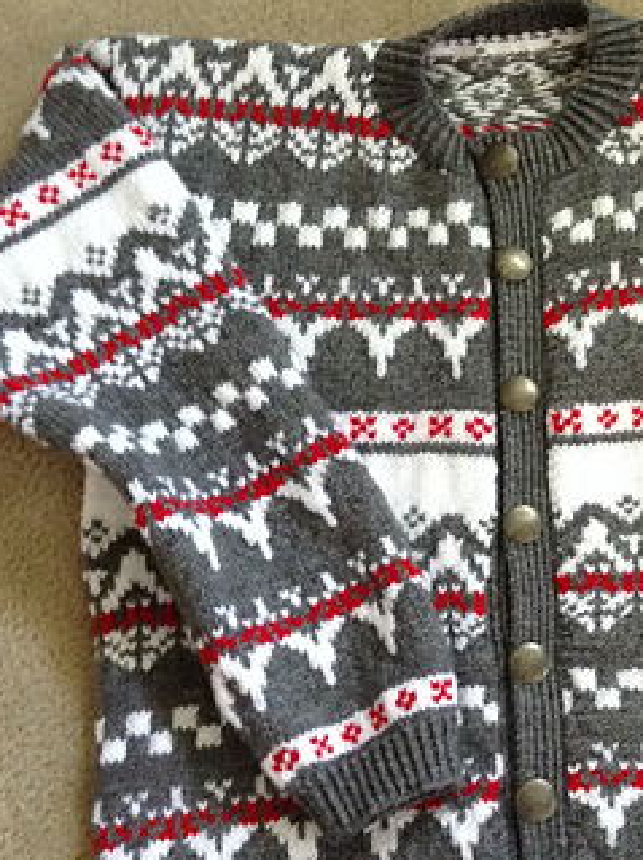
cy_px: 470
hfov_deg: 21.7
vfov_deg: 29.4
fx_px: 1639
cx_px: 584
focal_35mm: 66
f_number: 2.4
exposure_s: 1/24
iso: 200
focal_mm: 3.3
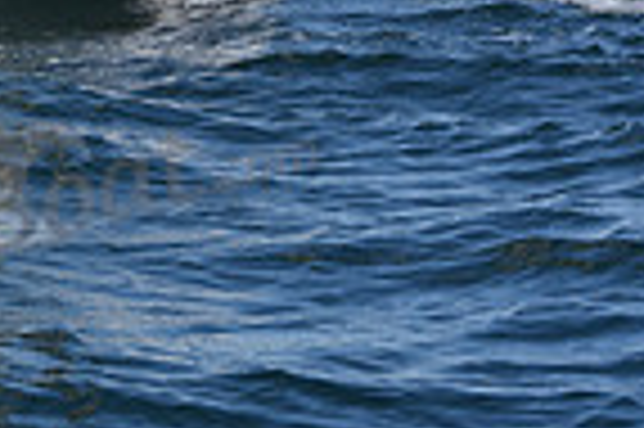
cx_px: -545
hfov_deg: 6.6
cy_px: -412
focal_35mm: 305
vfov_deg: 4.4
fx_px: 5450
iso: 250
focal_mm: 75
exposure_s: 1/800
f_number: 10
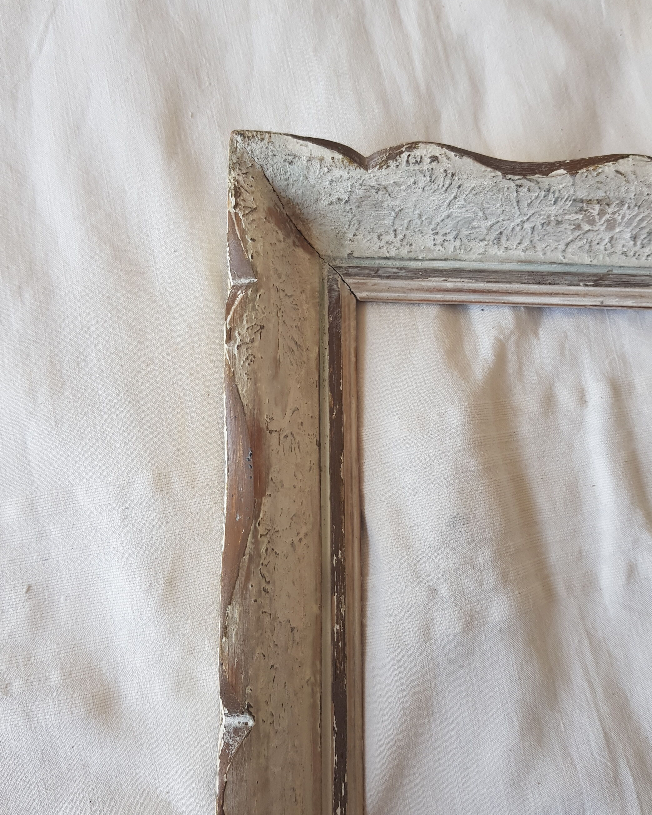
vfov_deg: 62.2
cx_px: 318
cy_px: 403
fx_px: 675
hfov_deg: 51.5
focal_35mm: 28
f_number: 1.7
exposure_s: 1/100
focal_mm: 4.2
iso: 50
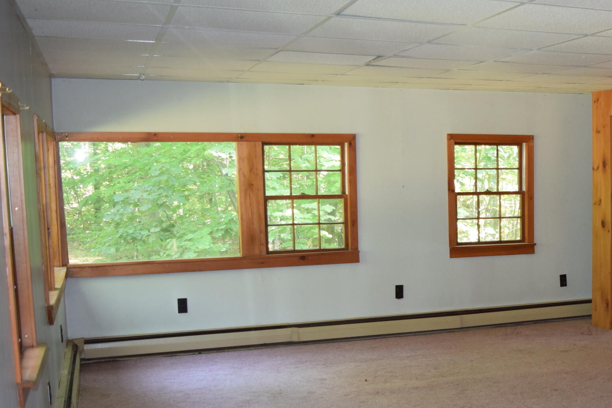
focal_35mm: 52
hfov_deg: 35.2
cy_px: 322
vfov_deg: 25.6
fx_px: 884
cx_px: 587
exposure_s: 1/60
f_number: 4
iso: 800
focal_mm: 18
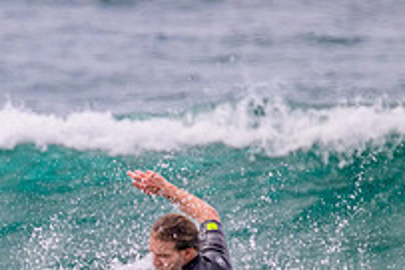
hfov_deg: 0.9
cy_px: 355
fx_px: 25741
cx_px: 28
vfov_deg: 0.6
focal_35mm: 2290
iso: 1100
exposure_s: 1/2000
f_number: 11
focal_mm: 800
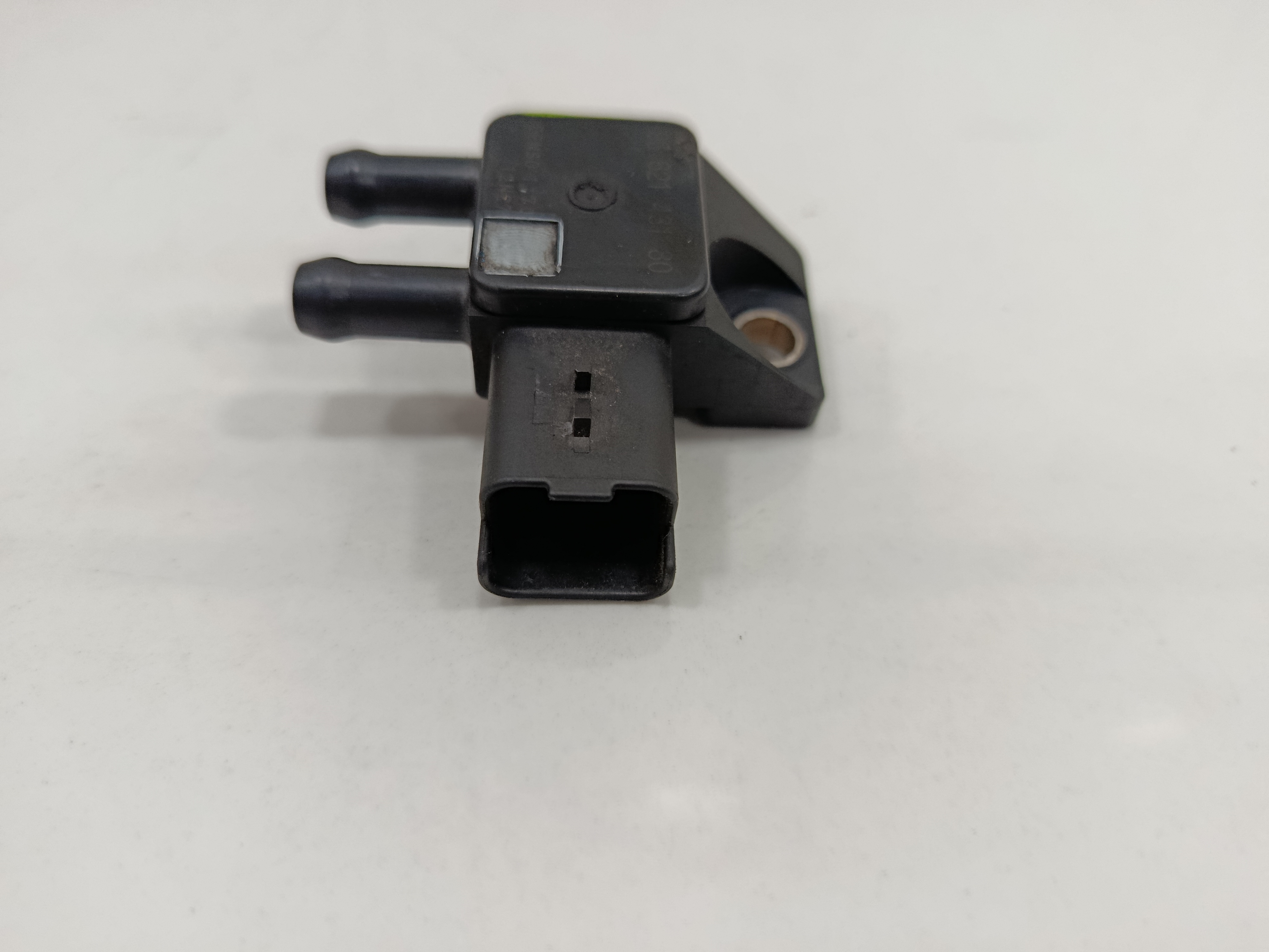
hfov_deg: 71.6
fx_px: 880
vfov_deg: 56.8
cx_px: 634
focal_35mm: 24
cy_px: 476
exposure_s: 1/100
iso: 879
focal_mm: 5.24
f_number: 1.7
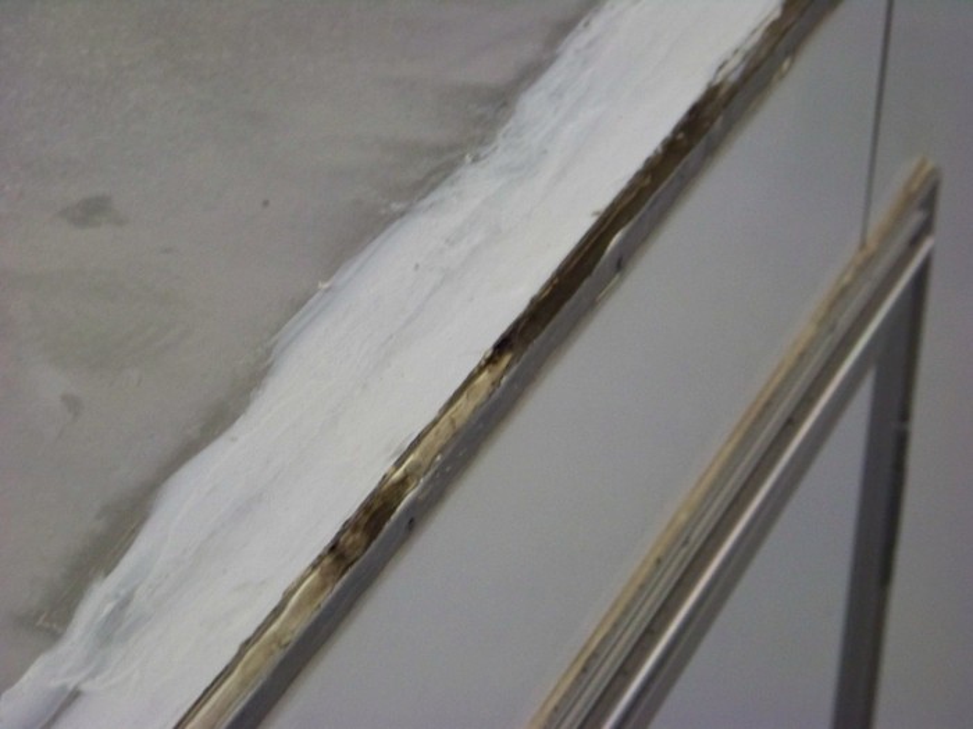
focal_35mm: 148
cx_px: 486
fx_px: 4160
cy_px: 364
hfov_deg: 13.3
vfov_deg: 10.0
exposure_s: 1/40
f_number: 3.2
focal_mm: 24
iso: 400
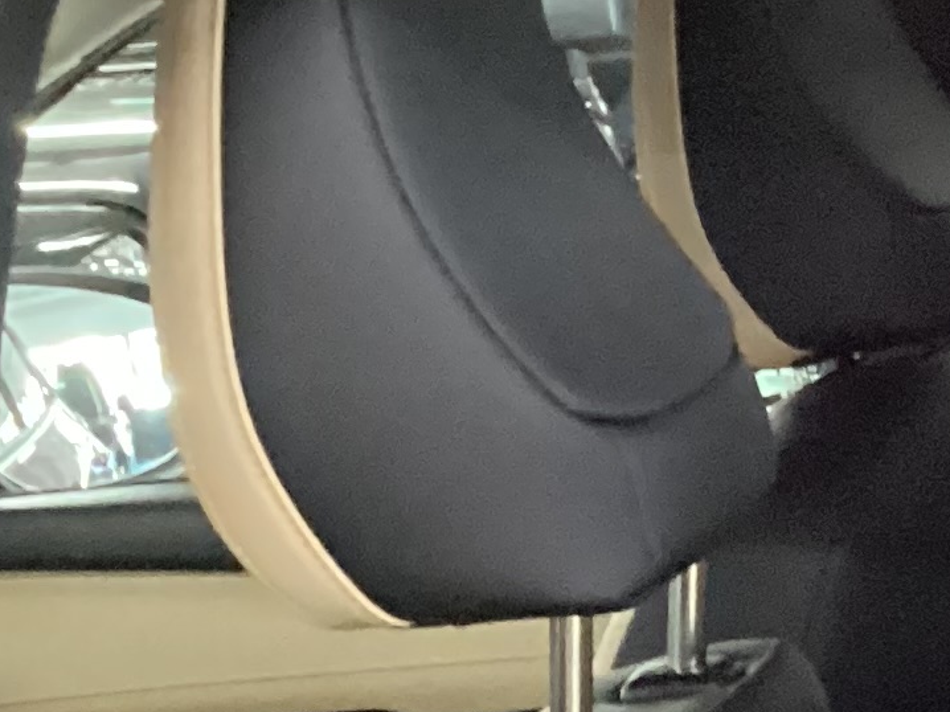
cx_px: 1457
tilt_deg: -22.9
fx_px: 3868
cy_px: 1257
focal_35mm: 141
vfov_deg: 10.0
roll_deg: +4.0
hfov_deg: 13.2
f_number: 2.4
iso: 640
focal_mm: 3.3
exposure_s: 1/20
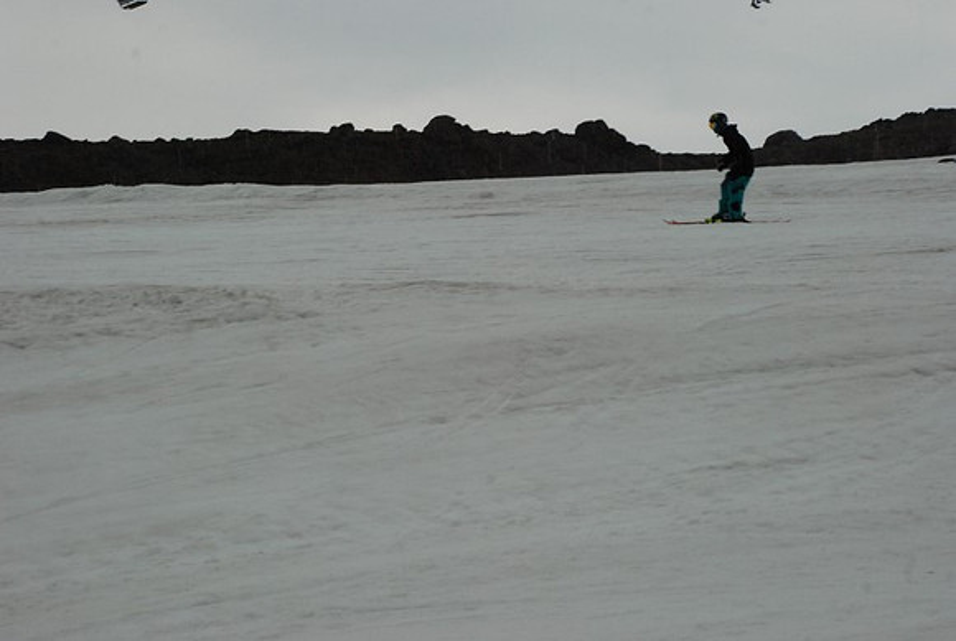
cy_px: 320
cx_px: 478
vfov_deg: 15.8
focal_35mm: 87
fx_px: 2314
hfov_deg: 23.3
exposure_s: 1/200
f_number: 13
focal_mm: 58
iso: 1000
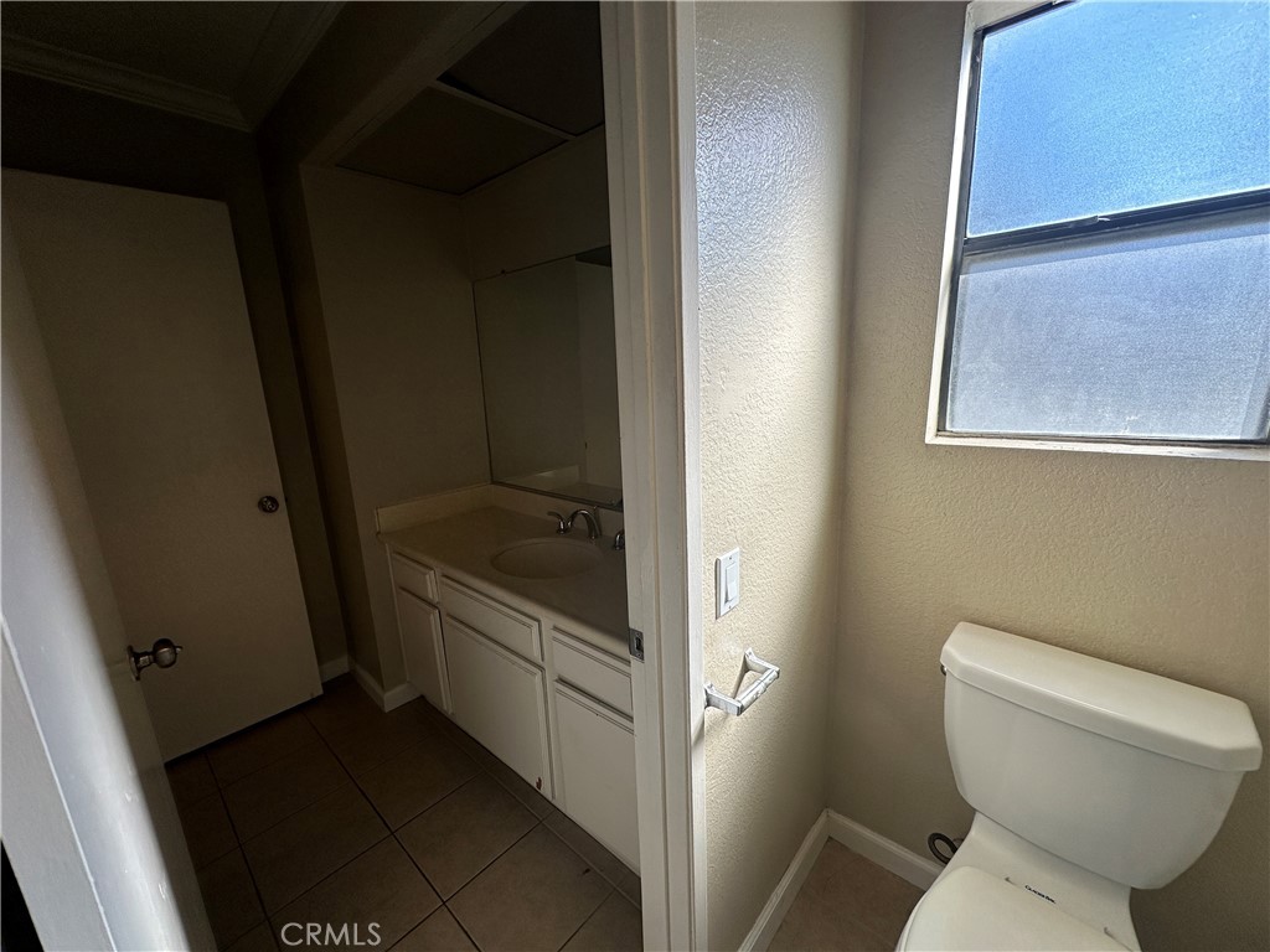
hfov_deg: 102.1
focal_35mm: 14
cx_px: 635
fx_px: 514
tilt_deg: -11.7
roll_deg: +2.6
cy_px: 476
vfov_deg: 85.7
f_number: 2.2
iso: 40
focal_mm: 2.22
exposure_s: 1/409
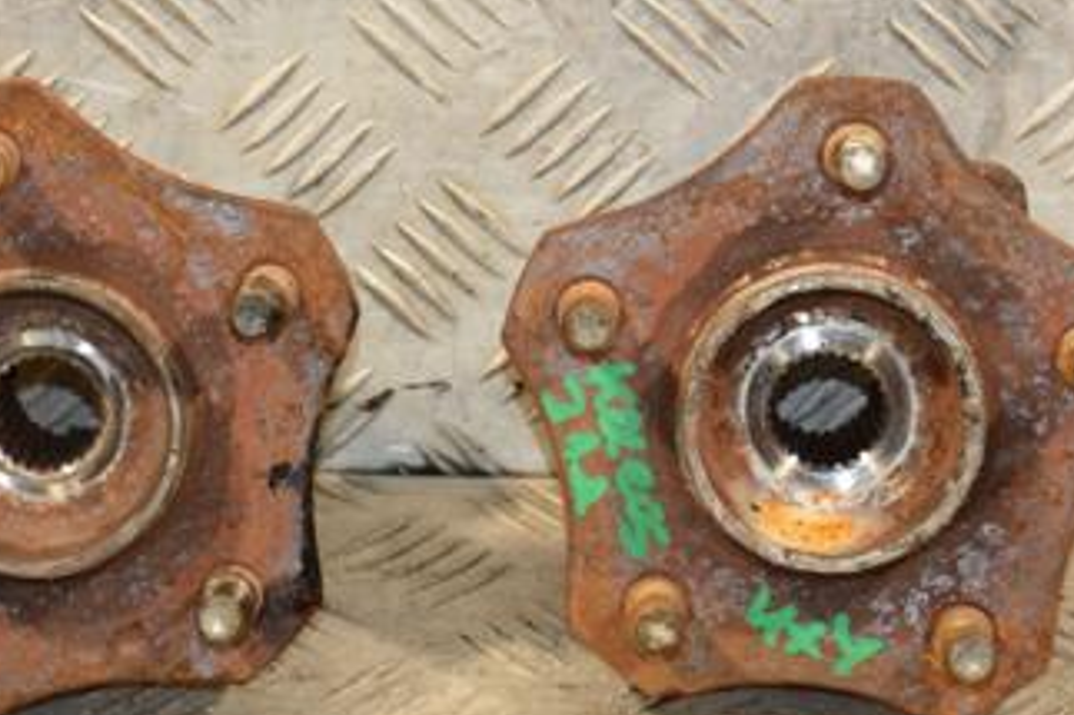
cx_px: 466
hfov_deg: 10.6
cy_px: 369
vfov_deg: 7.0
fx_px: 5814
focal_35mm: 195
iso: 800
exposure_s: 1/100
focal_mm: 70
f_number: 5.3
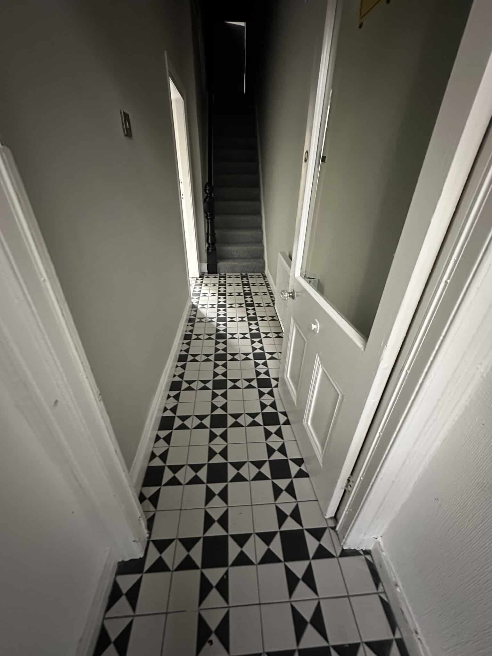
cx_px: 246
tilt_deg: -30.5
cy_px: 328
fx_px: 265
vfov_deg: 102.1
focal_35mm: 14
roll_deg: -0.1
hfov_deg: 85.7
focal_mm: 2.22
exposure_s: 1/41
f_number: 2.2
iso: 1250
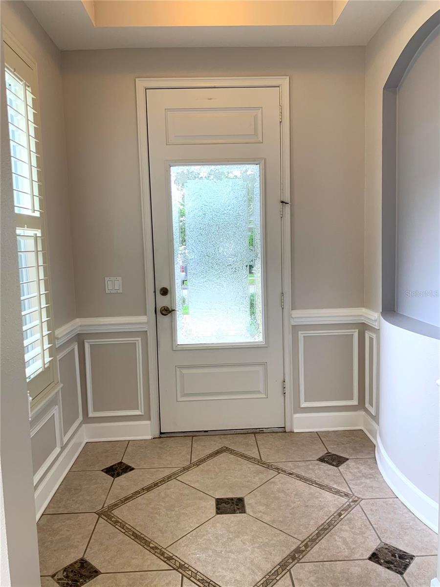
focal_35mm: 26
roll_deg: +0.9
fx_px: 441
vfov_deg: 67.3
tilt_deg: -5.0
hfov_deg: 53.1
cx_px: 220
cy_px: 294
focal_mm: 4.25
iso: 100
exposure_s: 1/120
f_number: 1.8
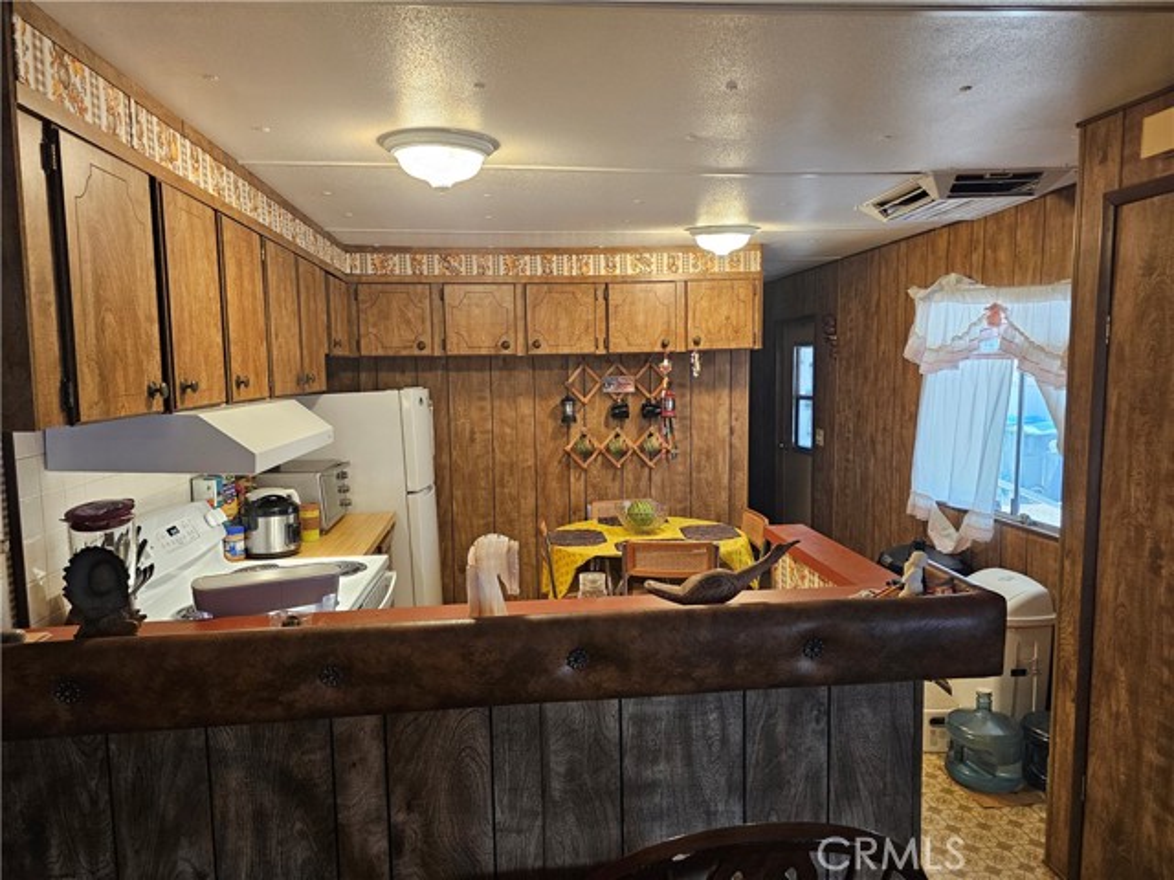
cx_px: 587
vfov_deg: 58.9
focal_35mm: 23
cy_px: 440
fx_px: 780
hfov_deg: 73.9
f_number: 1.7
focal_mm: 6.3
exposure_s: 1/120
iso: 200
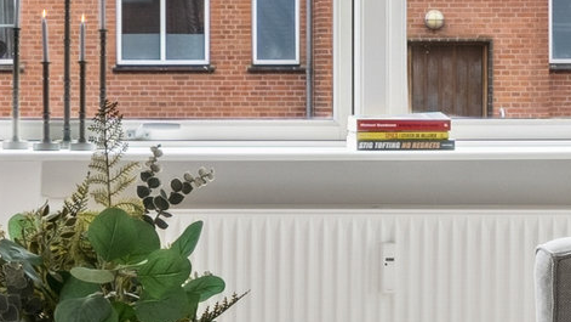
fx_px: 2120
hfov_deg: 15.2
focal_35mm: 140
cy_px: 114
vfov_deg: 8.7
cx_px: 105
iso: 200
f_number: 8
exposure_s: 1/13
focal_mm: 14
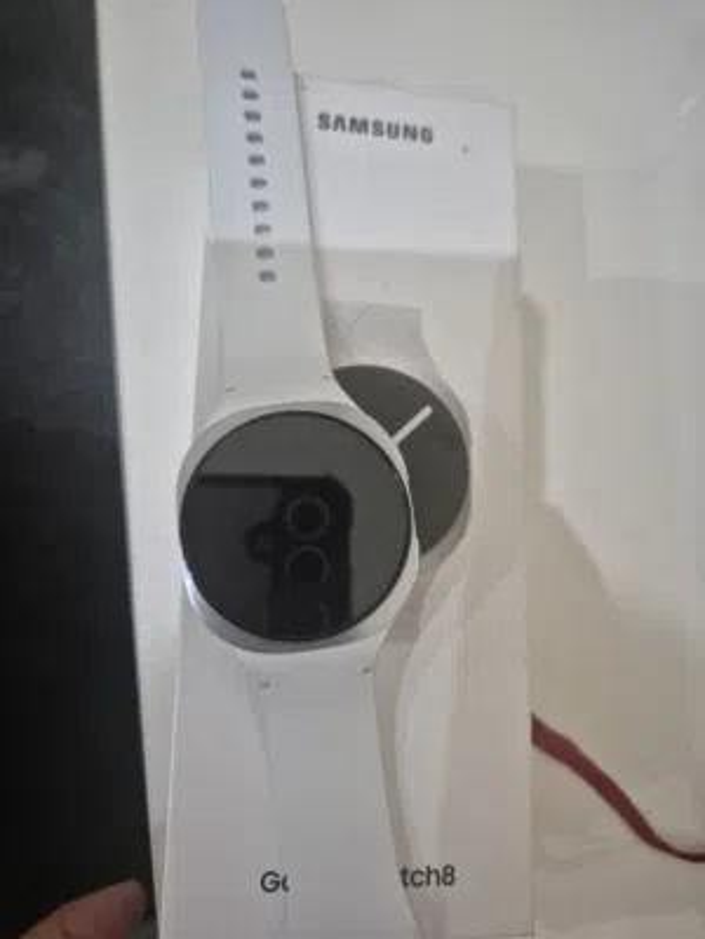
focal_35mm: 23
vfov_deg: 73.9
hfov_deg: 58.9
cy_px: 470
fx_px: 625
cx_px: 352
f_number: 1.8
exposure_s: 1/100
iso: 1000
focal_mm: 5.4
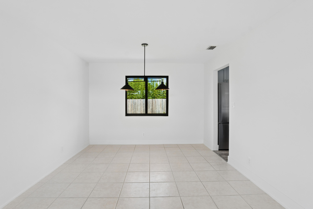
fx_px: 156
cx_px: 156
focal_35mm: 18
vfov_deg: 67.4
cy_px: 104
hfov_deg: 90.0
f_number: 9
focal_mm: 12
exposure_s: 1/40
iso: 200
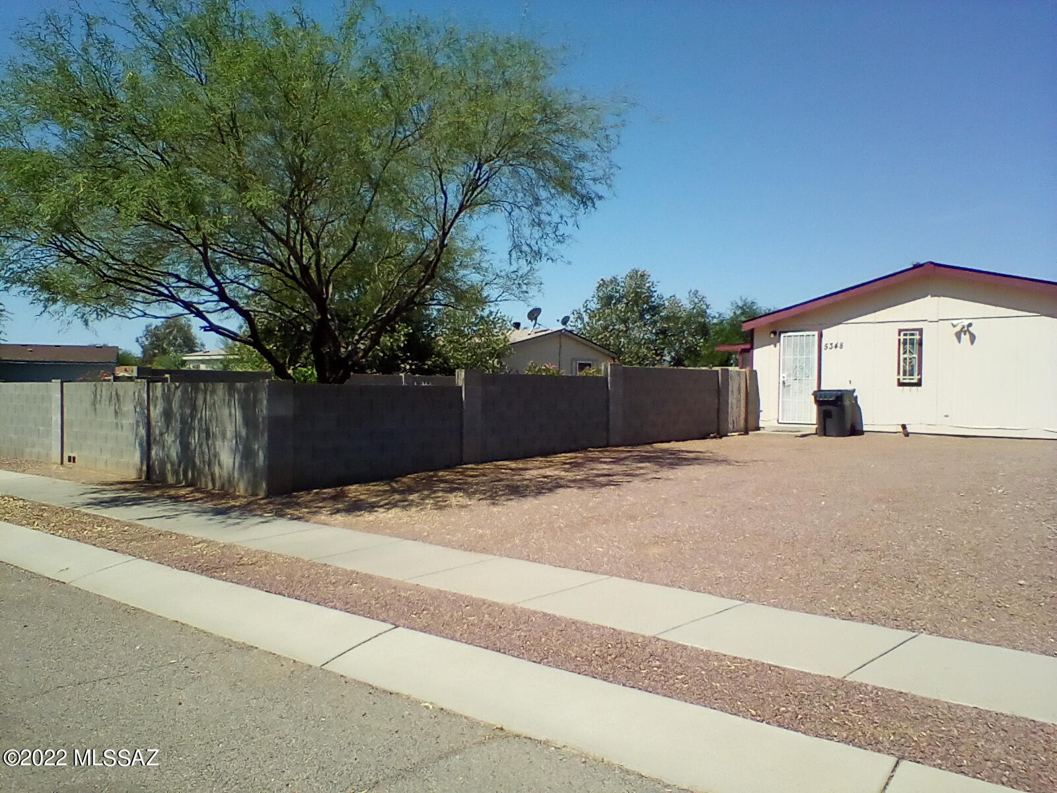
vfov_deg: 45.4
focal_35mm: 31
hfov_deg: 58.4
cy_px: 396
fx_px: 947
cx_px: 528
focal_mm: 2.38
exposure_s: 1/1825
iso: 103
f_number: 2.4
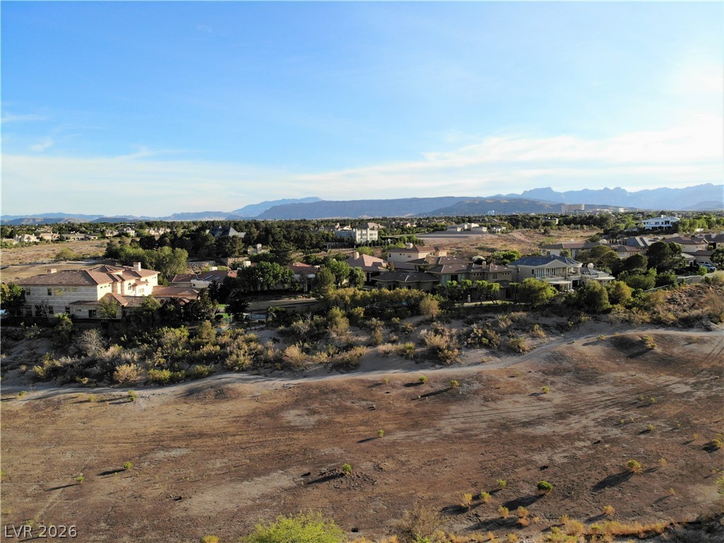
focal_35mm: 24
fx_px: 502
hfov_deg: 71.6
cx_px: 362
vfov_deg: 56.8
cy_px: 272
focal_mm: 4.5
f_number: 2.8
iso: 100
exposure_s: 1/807
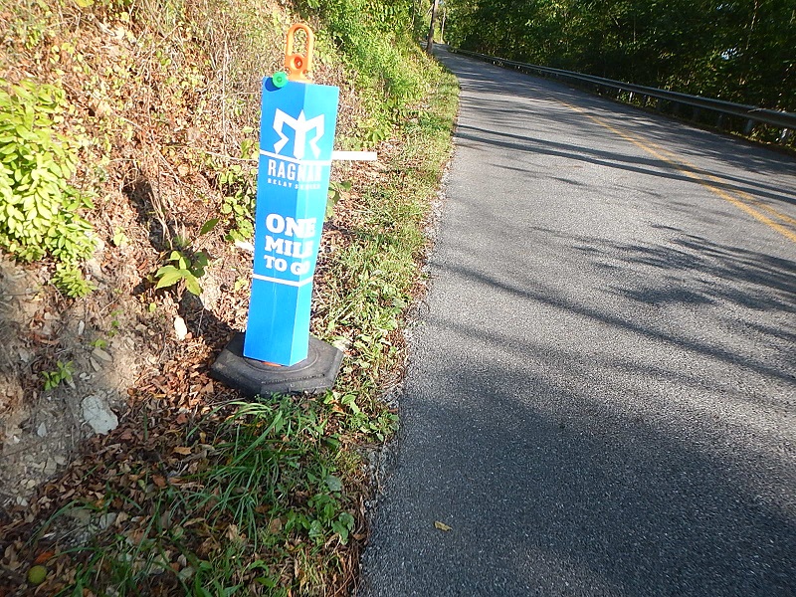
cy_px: 298
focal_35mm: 28
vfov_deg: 49.7
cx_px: 398
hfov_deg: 63.4
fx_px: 644
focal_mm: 5
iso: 125
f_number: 3.9
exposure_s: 1/250
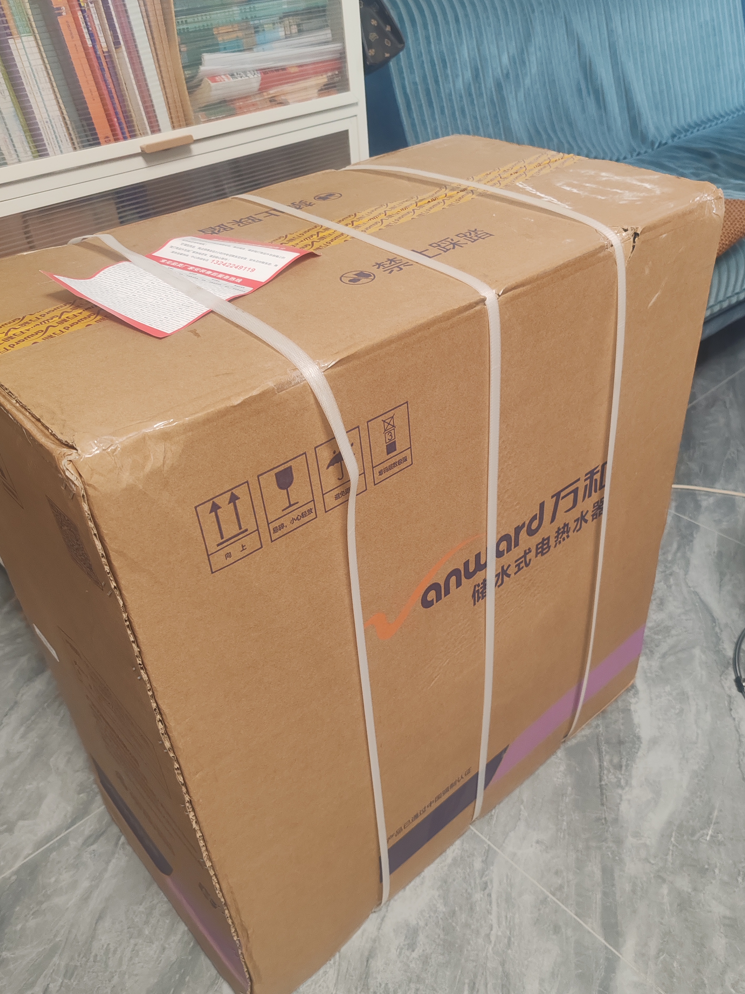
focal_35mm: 29
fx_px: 832
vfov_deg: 61.6
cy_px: 513
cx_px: 398
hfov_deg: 48.2
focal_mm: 6.12
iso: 800
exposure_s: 1/100
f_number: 1.9
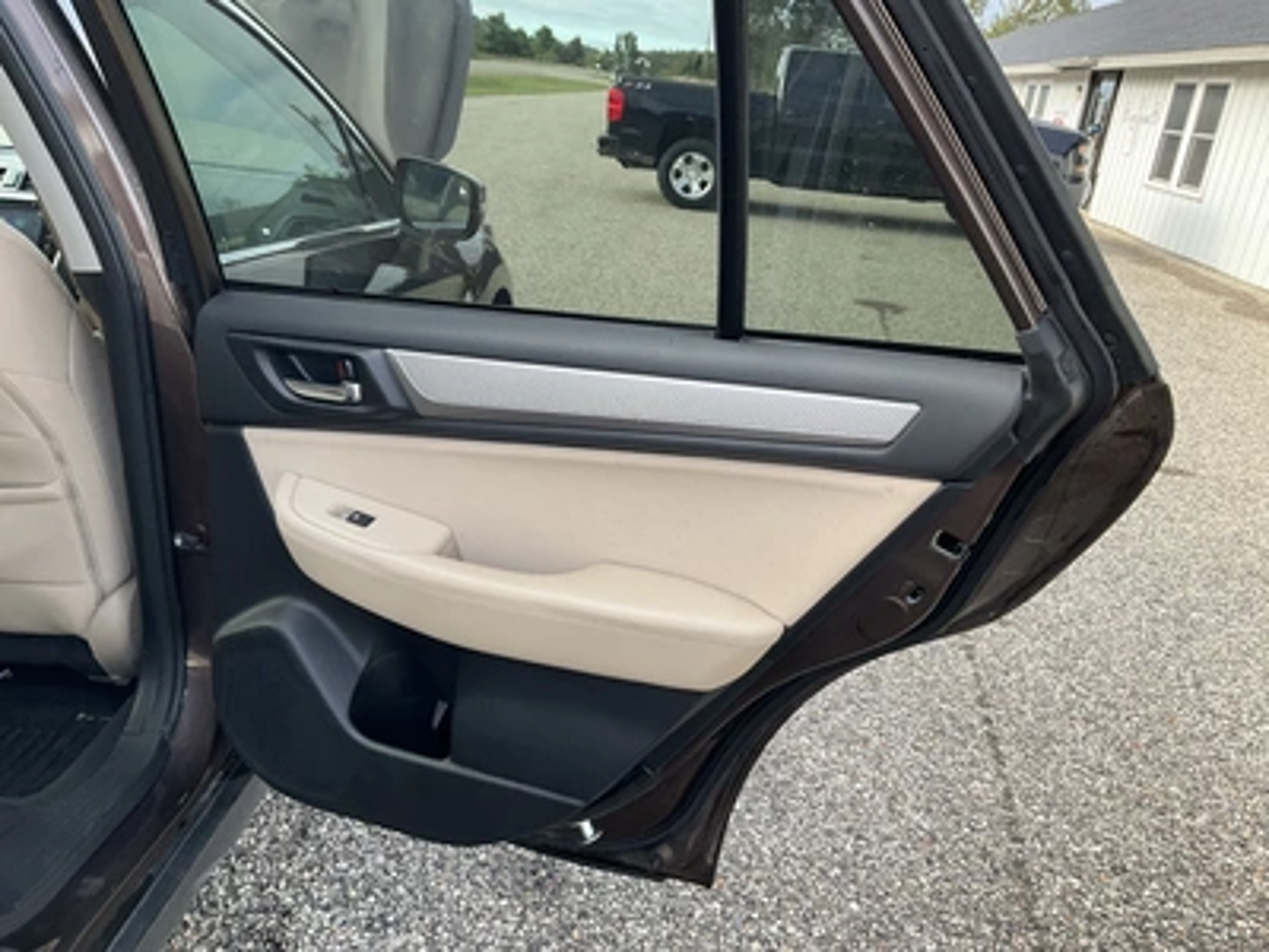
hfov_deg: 61.7
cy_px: 476
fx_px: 1063
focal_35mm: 29
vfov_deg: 48.2
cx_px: 634
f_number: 1.8
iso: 20
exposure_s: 1/199
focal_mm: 3
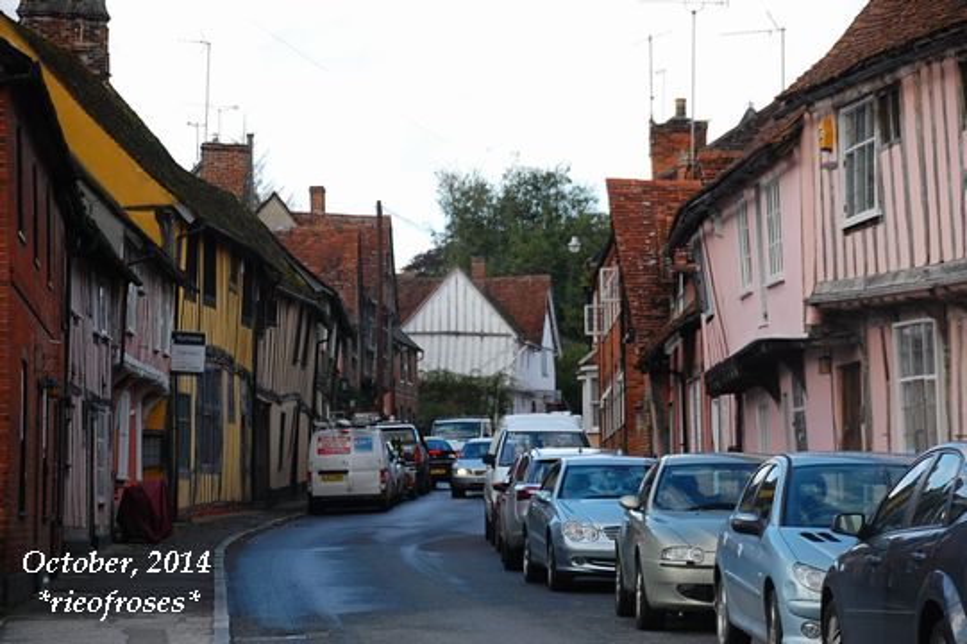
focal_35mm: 135
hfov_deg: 15.2
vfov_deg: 10.1
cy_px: 322
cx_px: 484
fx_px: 3624
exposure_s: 1/500
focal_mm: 90
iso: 400
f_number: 5.6
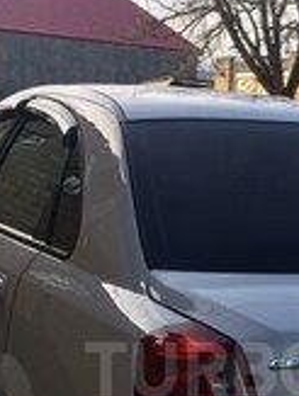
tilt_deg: -14.6
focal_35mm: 88
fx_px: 1010
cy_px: 369
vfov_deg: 21.6
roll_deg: -3.9
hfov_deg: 16.6
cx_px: 272
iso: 32
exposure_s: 1/1172
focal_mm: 4.15
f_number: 2.2
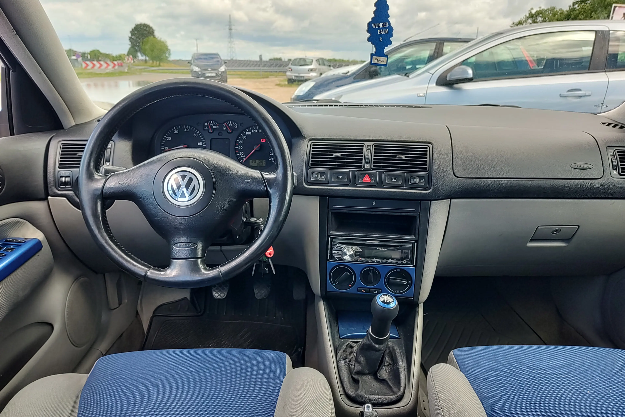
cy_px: 217
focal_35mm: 24
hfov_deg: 73.7
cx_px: 313
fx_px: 417
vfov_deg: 53.1
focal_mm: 5.56
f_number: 1.8
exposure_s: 1/429
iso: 100
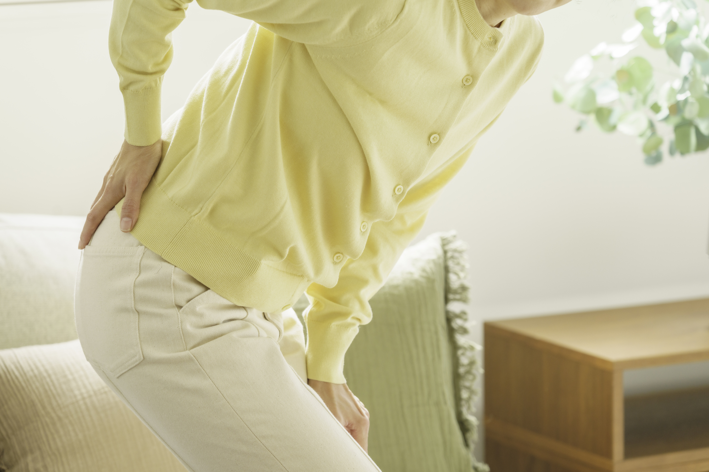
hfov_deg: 14.4
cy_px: 236
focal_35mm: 143
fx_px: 2816
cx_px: 354
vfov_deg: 9.6
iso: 400
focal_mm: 143
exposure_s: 1/160
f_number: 5.6
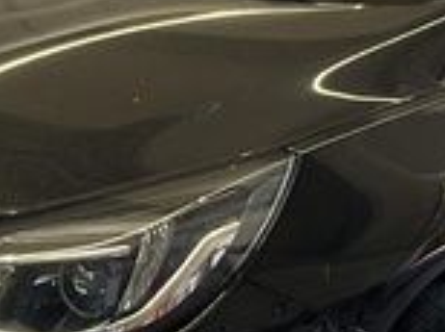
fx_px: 1938
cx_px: 133
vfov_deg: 9.8
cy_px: 205
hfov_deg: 13.1
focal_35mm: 151
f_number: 1.8
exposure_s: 1/100
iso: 25
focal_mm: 3
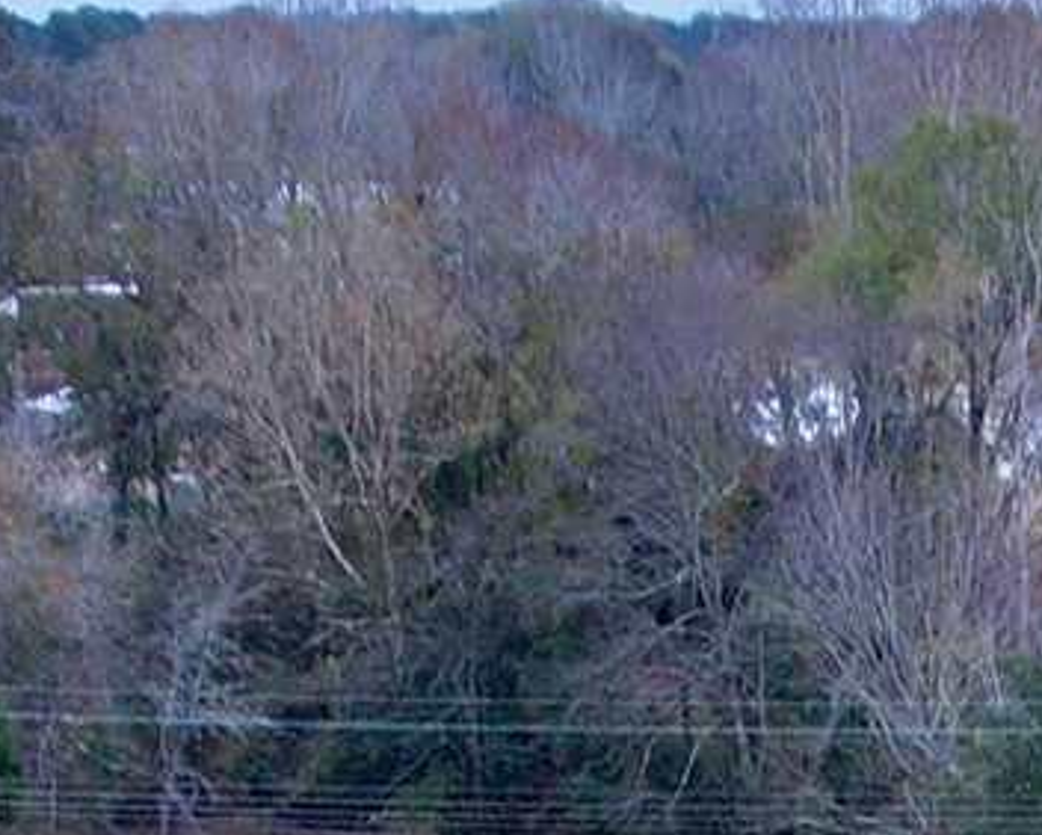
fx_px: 5554
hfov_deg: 10.4
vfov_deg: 7.8
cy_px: 2170
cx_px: 1456
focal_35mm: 180
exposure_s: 1/500
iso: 100
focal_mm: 8.38
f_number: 2.8
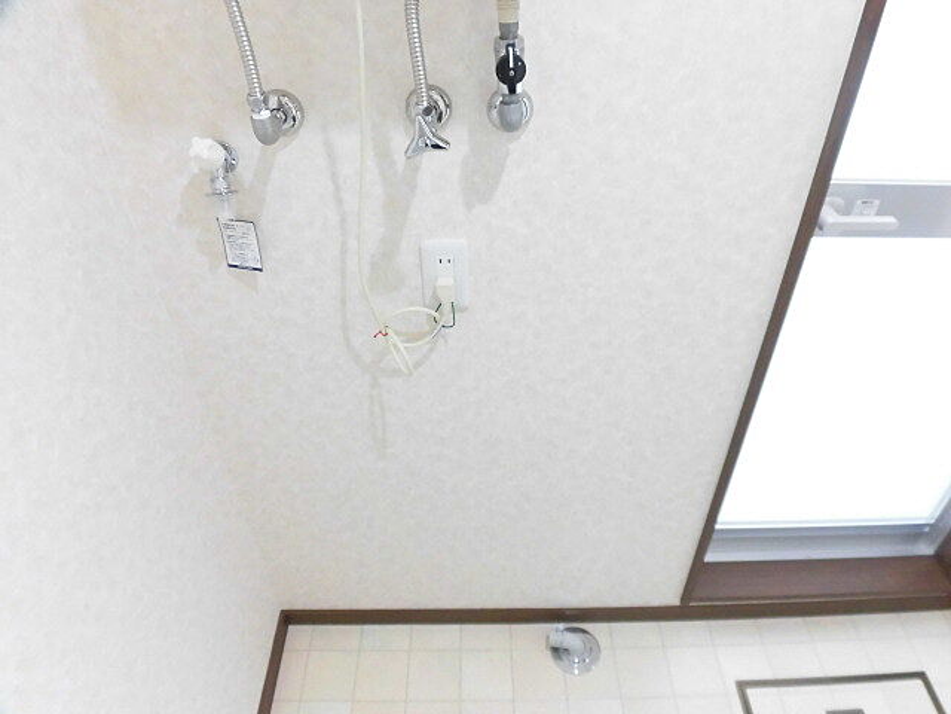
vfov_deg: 56.8
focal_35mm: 24
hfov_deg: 71.6
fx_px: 659
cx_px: 476
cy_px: 357
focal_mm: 4.3
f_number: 3.1
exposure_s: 1/30
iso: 400
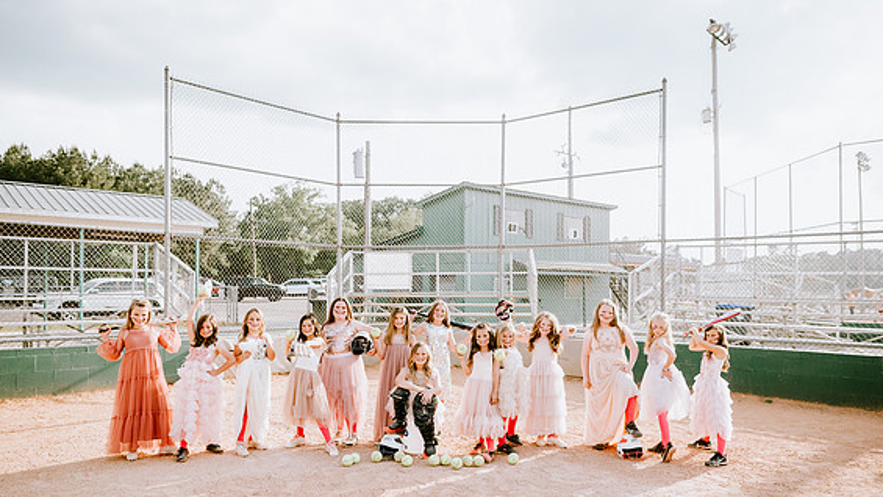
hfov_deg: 69.8
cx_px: 451
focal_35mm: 27
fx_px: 632
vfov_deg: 42.8
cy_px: 286
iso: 160
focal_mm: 24
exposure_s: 1/1600
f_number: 2.8
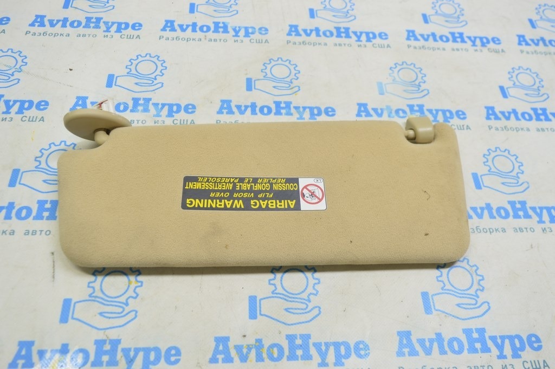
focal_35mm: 32
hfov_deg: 59.5
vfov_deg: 41.6
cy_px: 184
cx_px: 278
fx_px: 485
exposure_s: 1/20
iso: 400
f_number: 5.6
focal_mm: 21
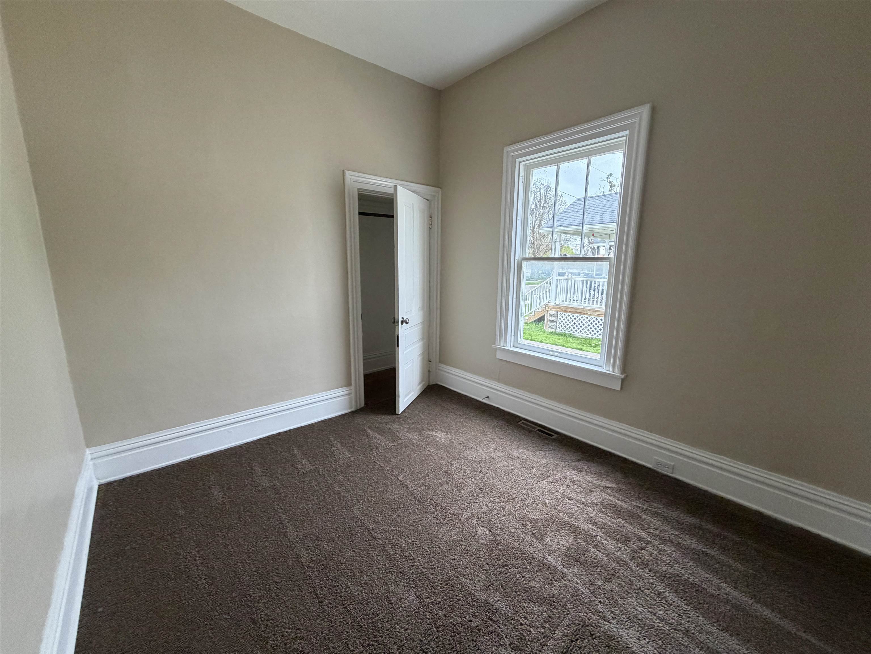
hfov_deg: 102.1
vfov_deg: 85.7
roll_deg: -0.5
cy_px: 327
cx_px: 436
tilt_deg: -11.4
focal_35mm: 14
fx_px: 352
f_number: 2.2
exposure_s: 1/88
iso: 320
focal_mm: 2.22
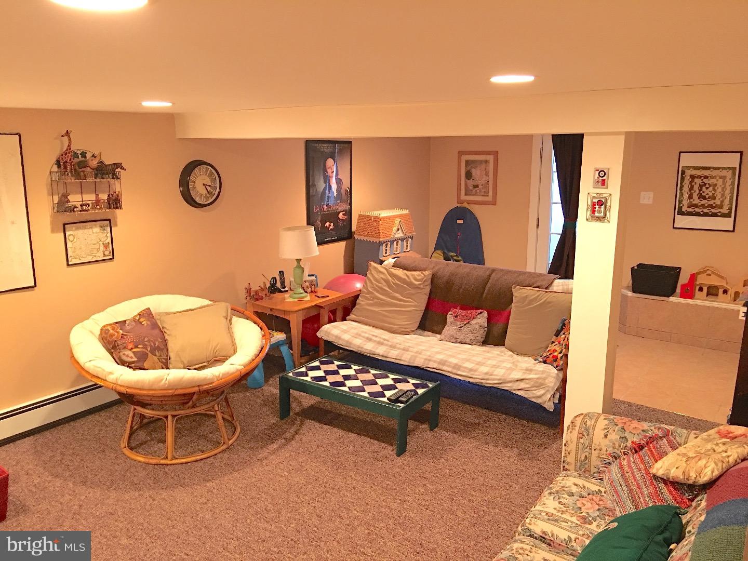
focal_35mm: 29
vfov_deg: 48.2
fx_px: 627
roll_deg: +0.0
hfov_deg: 61.7
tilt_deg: -10.9
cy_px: 280
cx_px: 374
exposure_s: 1/4
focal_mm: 4.15
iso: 50
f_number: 2.2
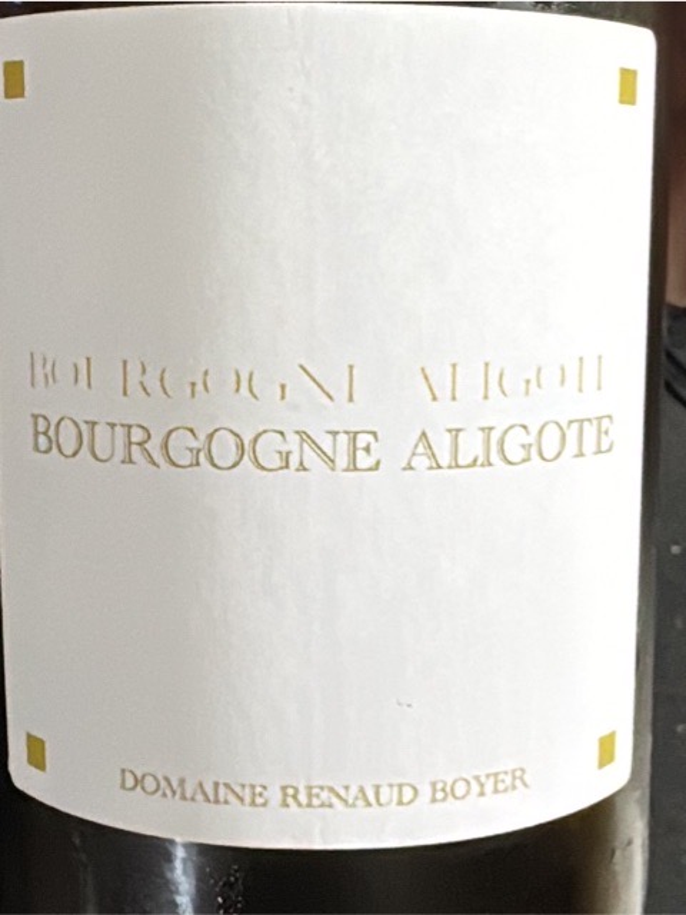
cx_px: 343
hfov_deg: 49.7
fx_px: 740
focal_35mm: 28
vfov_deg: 63.4
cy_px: 458
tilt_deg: -60.1
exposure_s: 1/60
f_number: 2.2
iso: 500
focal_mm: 2.22
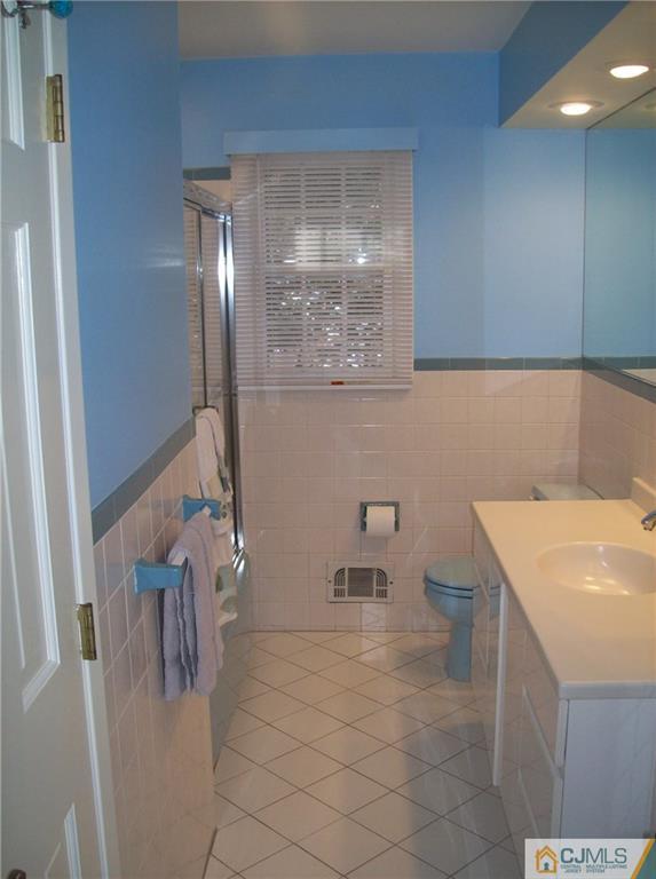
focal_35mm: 36
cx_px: 328
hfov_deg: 39.5
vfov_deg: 51.4
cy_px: 440
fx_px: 913
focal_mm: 6
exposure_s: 1/64
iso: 80
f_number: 2.7
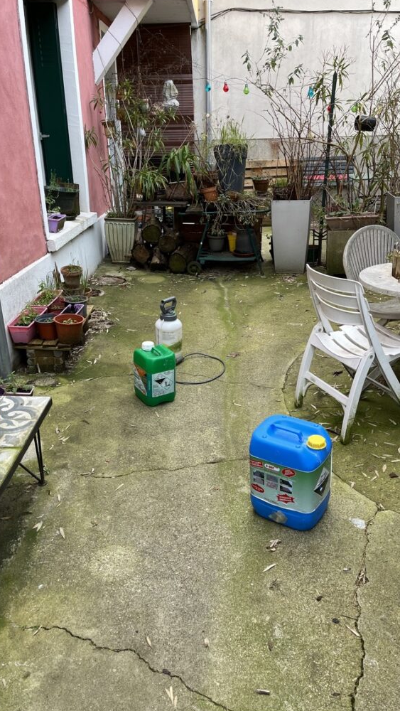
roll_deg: +1.1
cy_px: 353
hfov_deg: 40.2
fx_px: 546
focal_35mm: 29
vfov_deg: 66.1
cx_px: 208
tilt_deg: -20.0
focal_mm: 5.1
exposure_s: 1/224
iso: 40
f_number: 1.6
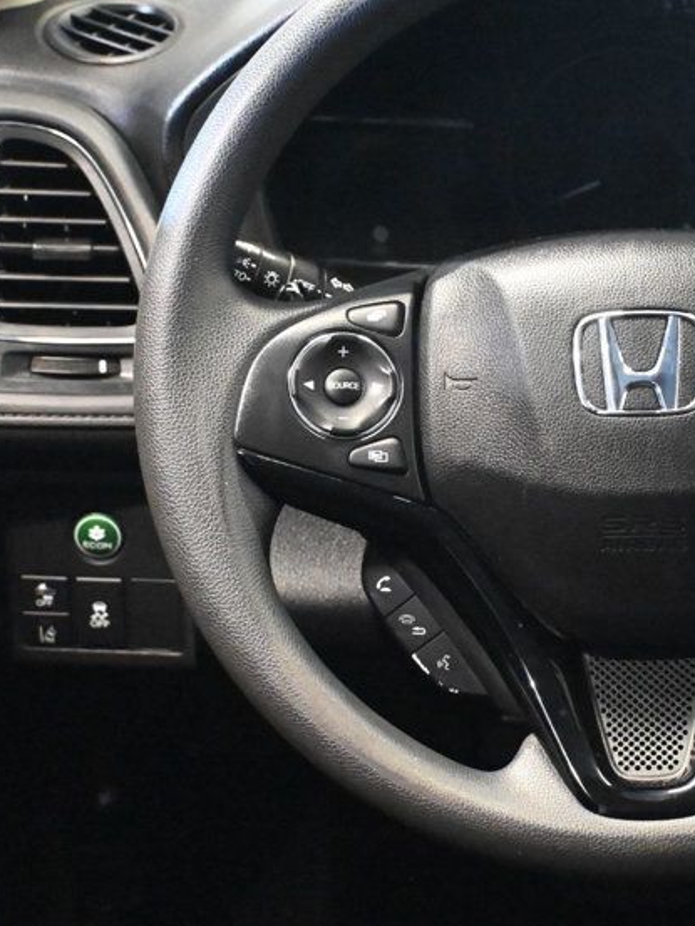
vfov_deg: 26.5
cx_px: 635
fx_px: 1965
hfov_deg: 19.7
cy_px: 383
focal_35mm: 73
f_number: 4.5
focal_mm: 27.5
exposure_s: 1/30
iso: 12800
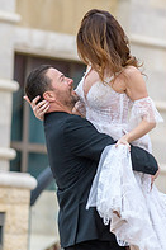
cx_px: 119
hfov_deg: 4.3
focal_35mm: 320
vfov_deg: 6.4
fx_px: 2217
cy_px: 128
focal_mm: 140
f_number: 2.8
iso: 400
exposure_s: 1/3200
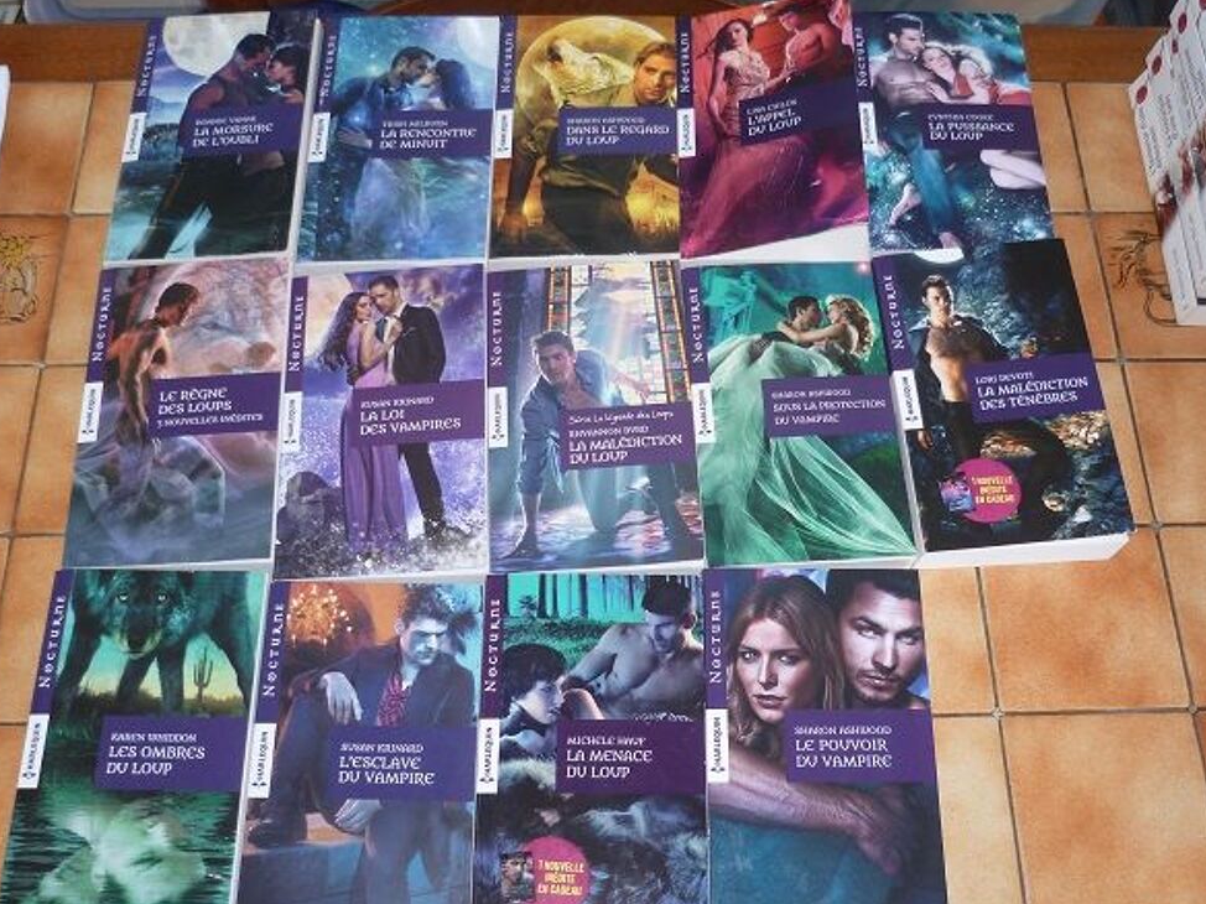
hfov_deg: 49.0
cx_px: 601
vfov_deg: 37.7
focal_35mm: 38
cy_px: 459
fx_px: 1324
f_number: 3.1
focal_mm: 6.6
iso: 125
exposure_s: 1/30
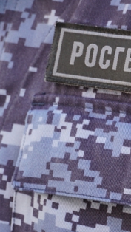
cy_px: 140
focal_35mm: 251
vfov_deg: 8.6
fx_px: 1549
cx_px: 276
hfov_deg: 4.8
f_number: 5.6
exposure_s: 1/125
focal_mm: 67
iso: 320
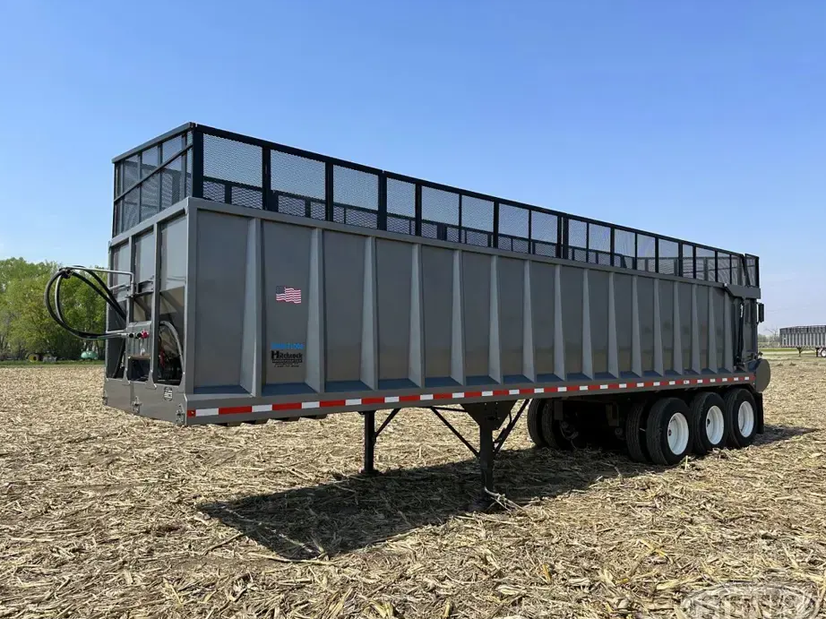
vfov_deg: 54.8
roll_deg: +1.2
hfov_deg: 69.4
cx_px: 409
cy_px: 321
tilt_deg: +2.8
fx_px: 596
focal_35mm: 25
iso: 80
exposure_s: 1/4016
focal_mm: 6.86
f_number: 1.78
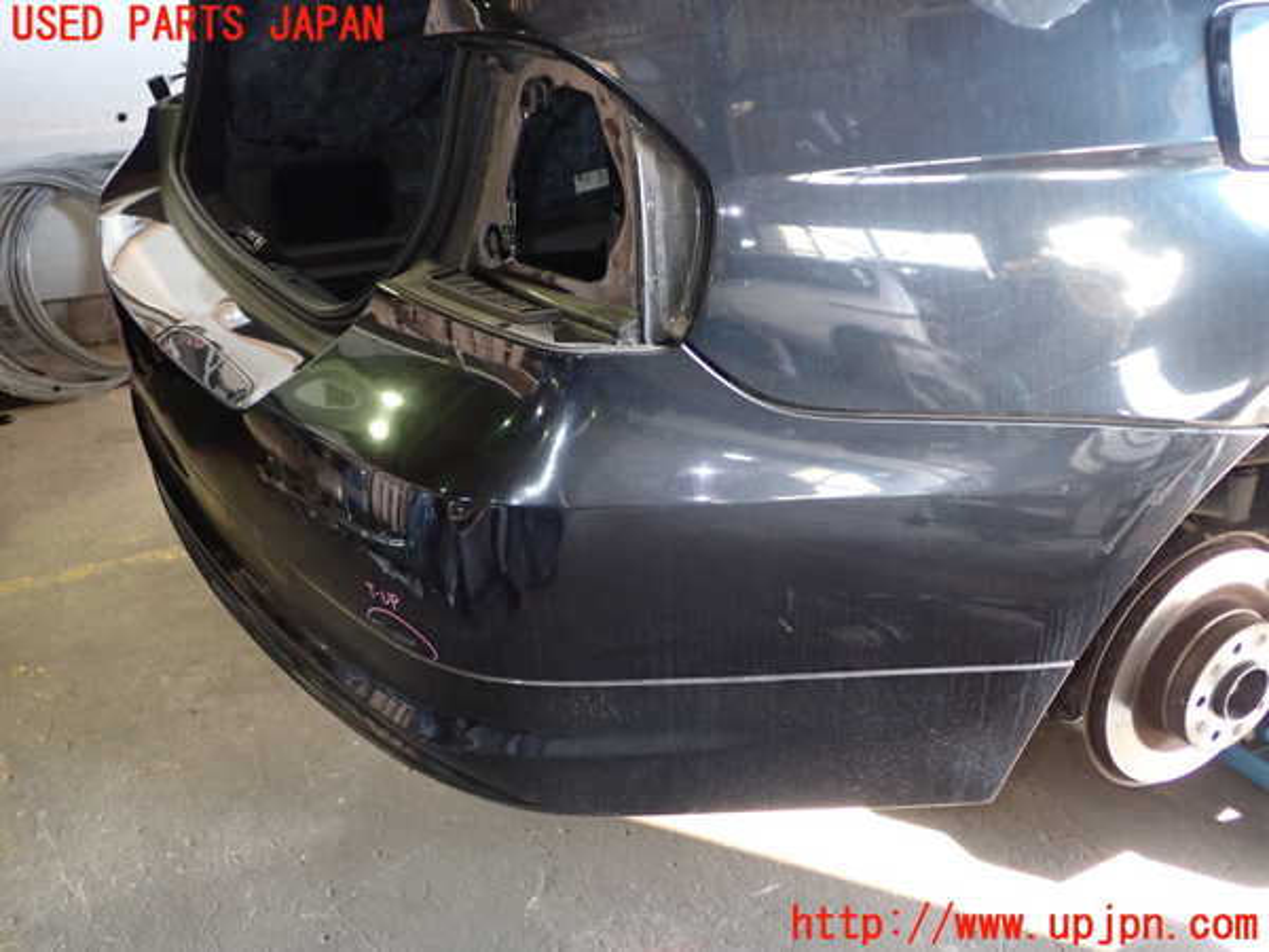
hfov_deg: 51.4
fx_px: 1320
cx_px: 634
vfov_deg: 39.7
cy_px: 476
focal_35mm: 36
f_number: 2.5
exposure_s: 1/40
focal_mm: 6.37
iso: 400
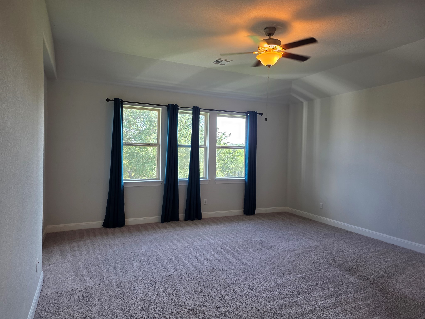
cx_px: 212
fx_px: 282
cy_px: 160
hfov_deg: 73.9
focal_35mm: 23
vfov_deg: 58.9
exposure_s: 1/120
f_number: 1.7
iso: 125
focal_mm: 6.25
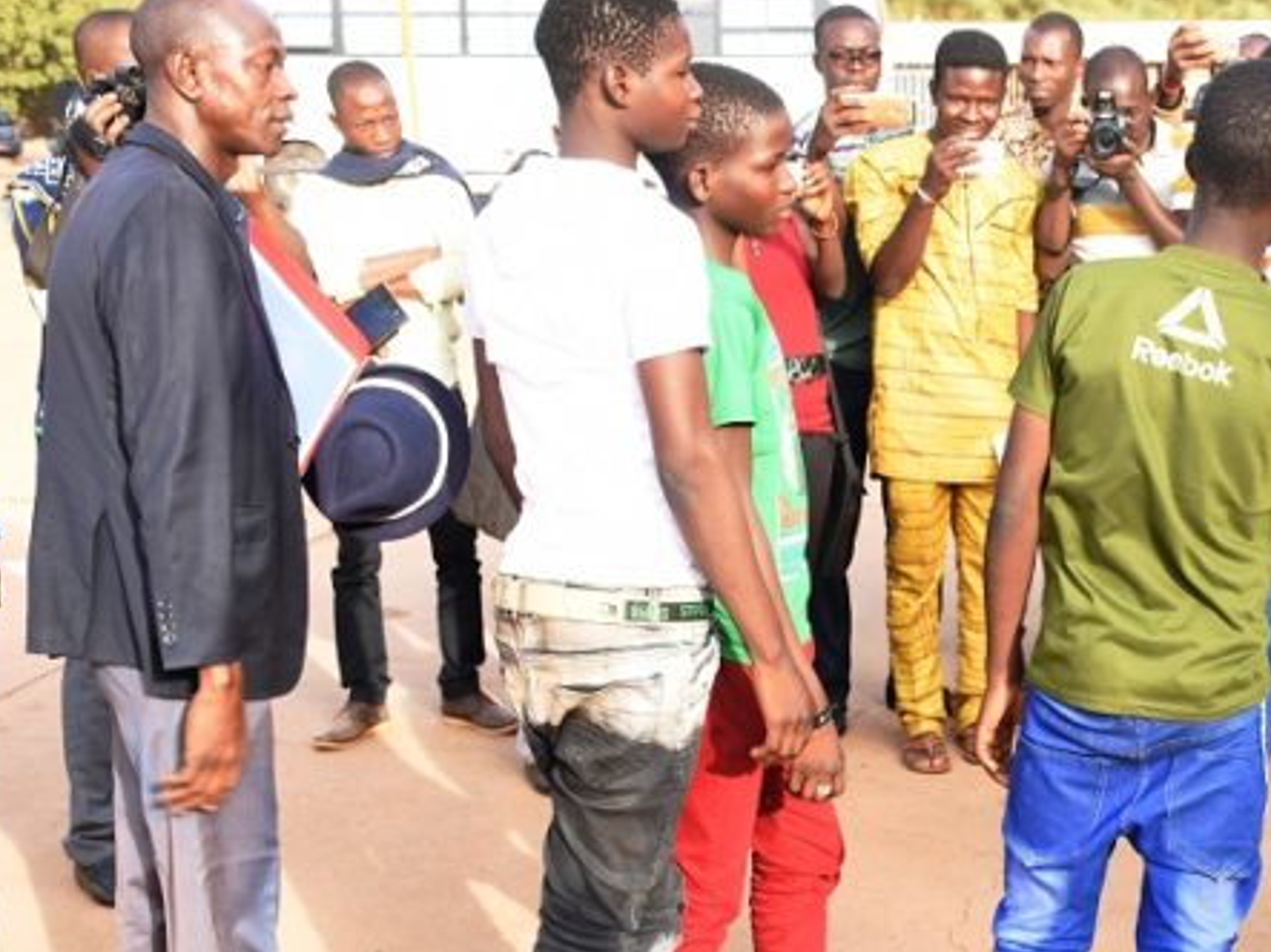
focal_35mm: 65
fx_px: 2386
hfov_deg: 29.0
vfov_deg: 22.5
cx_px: 1067
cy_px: 657
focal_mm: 26
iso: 250
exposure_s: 1/125
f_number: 5
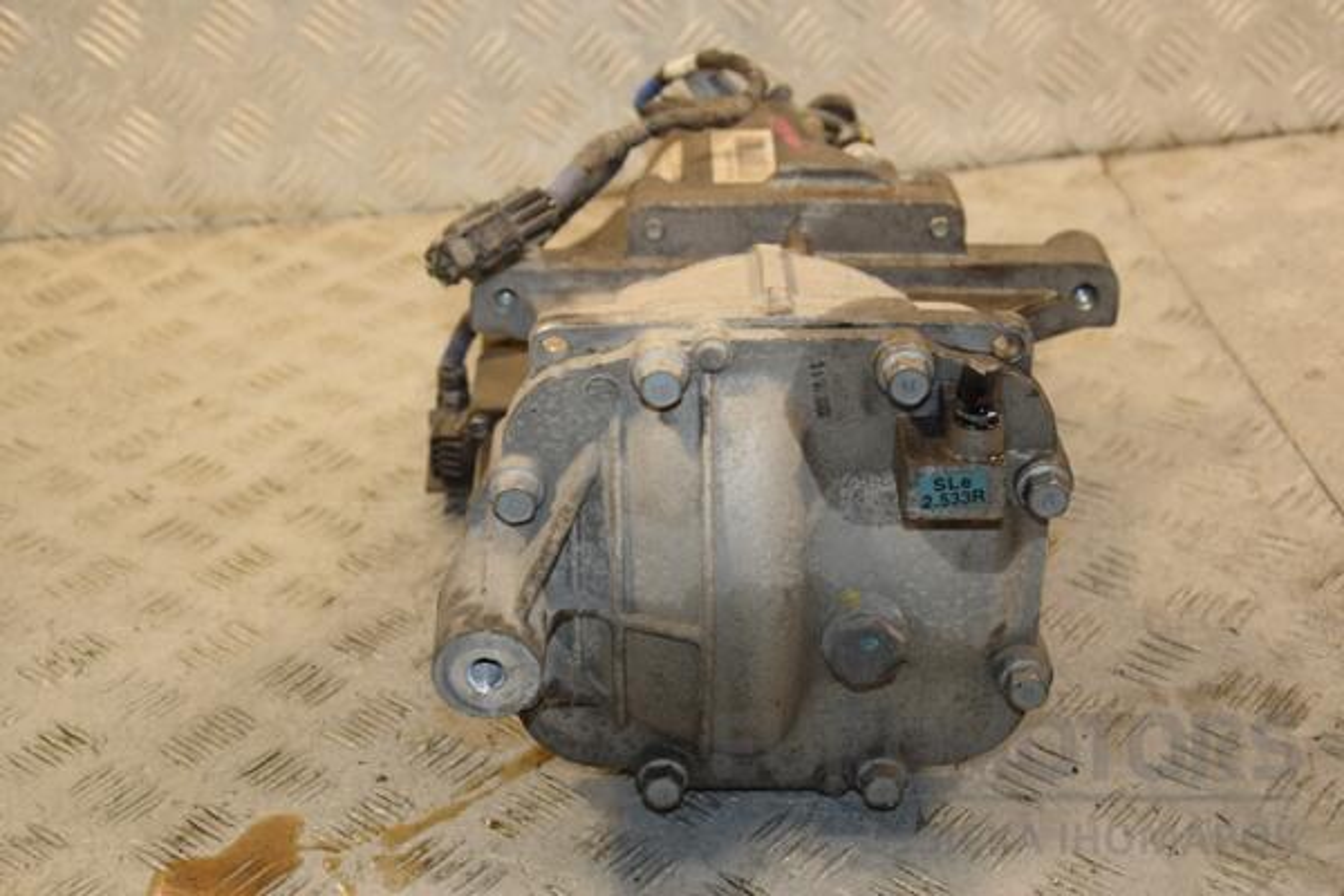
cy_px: 448
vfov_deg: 22.6
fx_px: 2240
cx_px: 672
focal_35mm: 60
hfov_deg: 33.4
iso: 800
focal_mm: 40
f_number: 5.6
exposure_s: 1/200
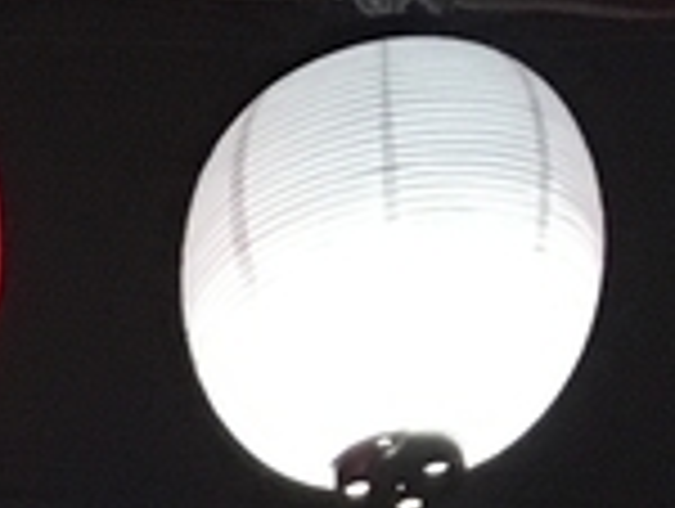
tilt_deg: +12.2
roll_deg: +0.2
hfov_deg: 8.0
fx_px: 4531
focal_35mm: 232
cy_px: 1866
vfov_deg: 5.7
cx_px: -864
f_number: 2.2
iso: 160
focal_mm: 4.15
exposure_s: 1/30
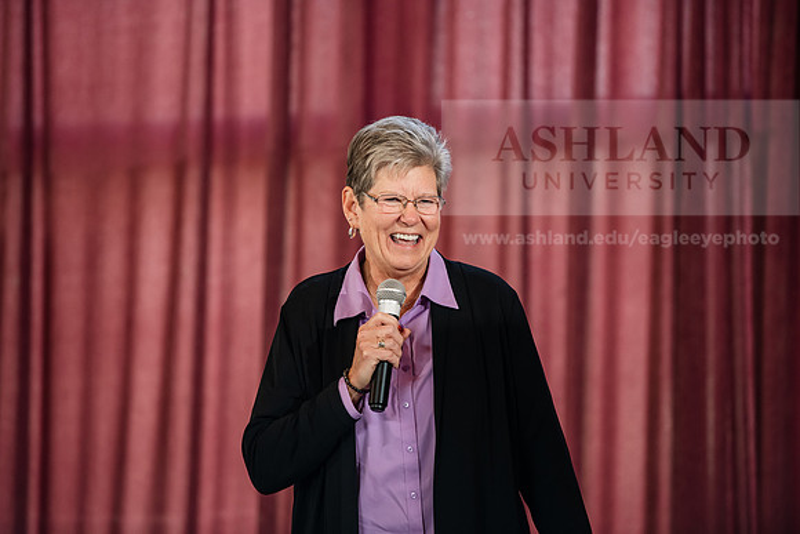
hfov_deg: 10.8
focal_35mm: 190
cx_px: 400
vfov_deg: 7.2
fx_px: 4223
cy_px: 267
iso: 1250
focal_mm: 190
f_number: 3.2
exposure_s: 1/200
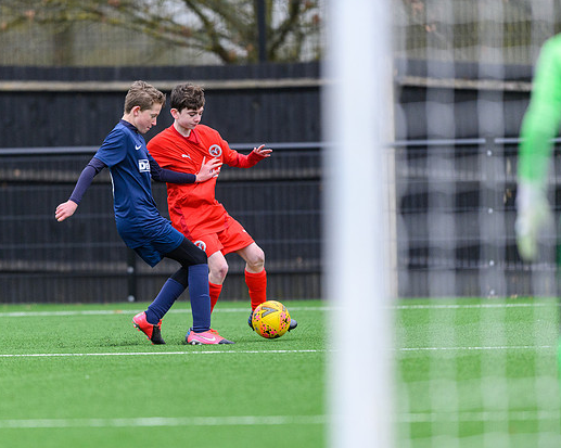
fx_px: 8148
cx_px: 203
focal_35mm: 491
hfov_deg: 3.9
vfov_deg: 3.2
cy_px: 233
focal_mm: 400
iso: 4500
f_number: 2.8
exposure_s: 1/2000
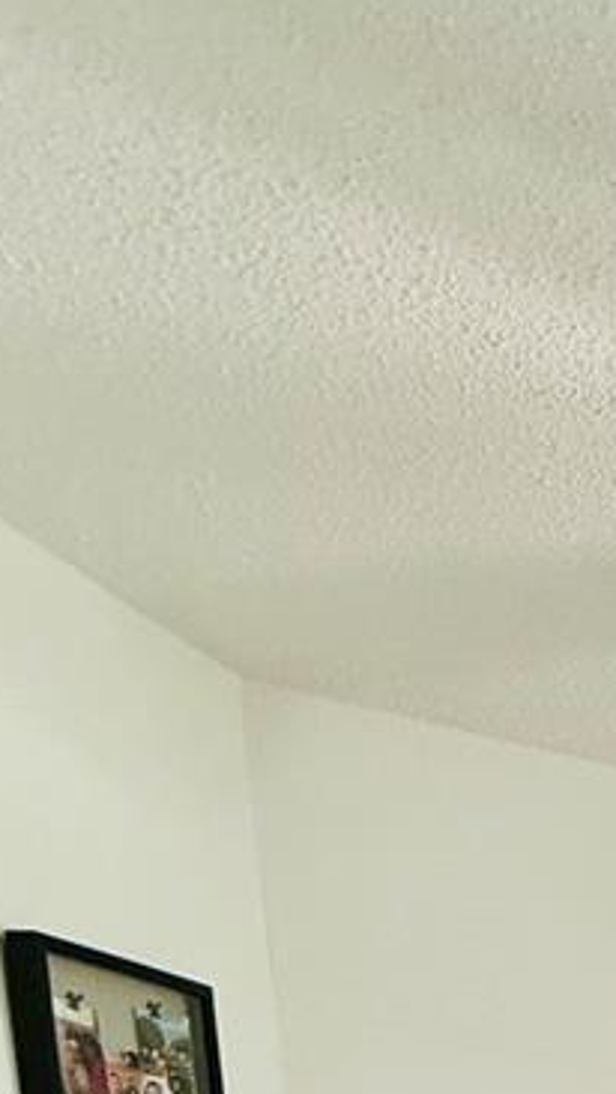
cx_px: 1229
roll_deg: +1.3
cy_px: 1426
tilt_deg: -7.2
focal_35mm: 50
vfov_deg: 31.6
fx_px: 1451
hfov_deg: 17.4
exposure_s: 1/120
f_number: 2.2
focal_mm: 2.22
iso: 125
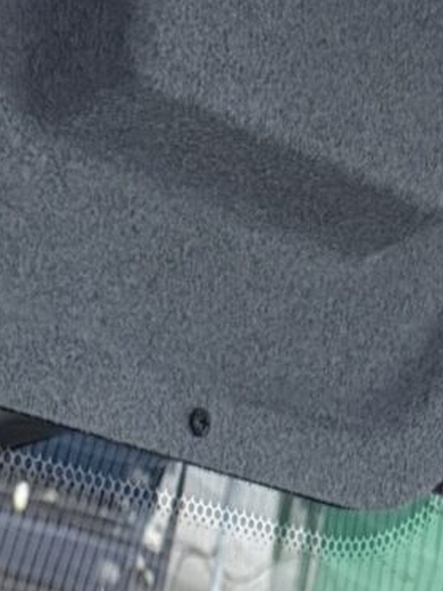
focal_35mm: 165
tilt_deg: -4.5
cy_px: 1393
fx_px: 2815
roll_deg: +0.8
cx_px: 297
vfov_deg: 10.4
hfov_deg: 9.0
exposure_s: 1/60
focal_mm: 6.76
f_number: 1.78
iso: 640
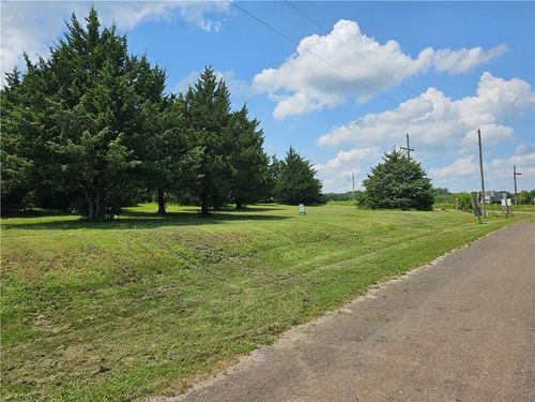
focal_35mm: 23
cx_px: 268
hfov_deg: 73.9
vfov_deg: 58.9
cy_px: 201
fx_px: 355
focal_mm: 6.3
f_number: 1.7
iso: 10
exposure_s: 1/1311
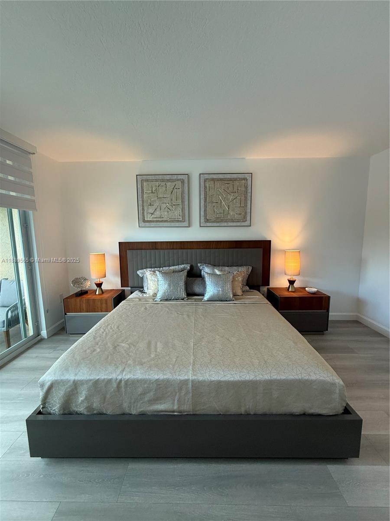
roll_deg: +0.1
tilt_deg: -6.9
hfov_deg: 85.7
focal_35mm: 14
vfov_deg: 102.1
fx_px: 210
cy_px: 260
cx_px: 195
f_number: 2.2
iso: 320
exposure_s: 1/120
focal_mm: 2.22
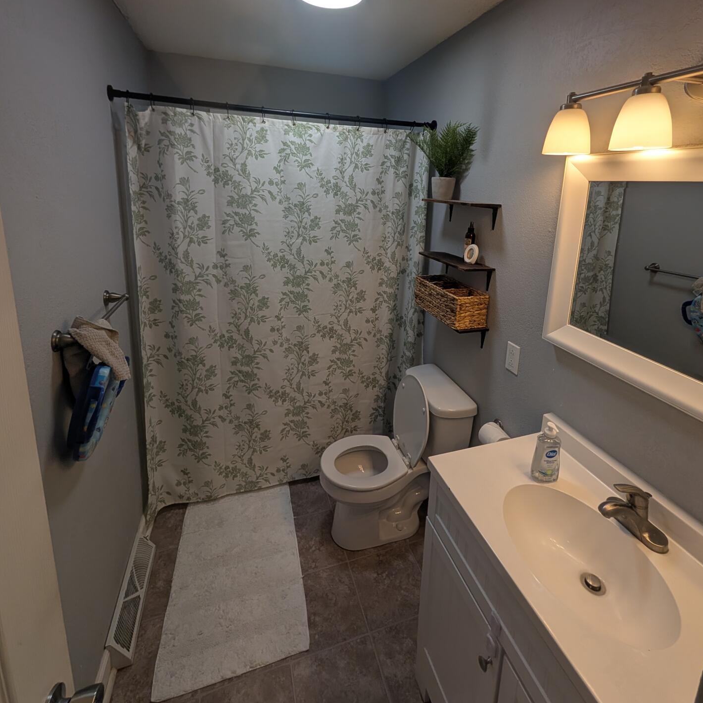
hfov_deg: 91.0
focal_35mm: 15
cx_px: 373
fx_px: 345
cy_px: 263
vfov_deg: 89.3
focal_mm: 2.02
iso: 55
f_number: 1.7
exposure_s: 1/156
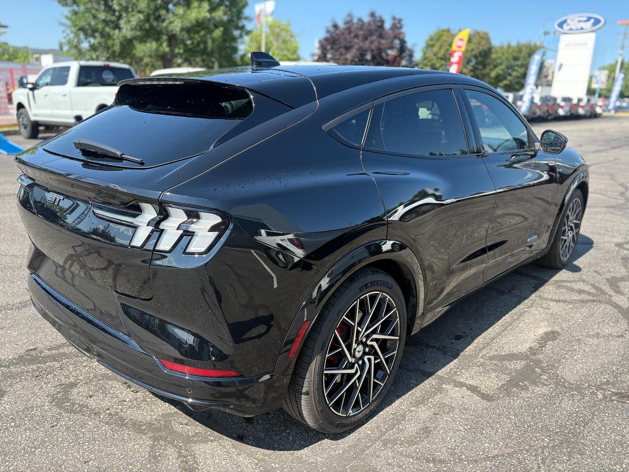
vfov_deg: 53.1
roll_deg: -2.1
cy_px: 236
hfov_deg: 67.3
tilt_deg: -14.1
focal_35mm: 26
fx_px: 472
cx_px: 314
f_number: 1.6
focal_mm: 5.96
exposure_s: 1/933
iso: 64
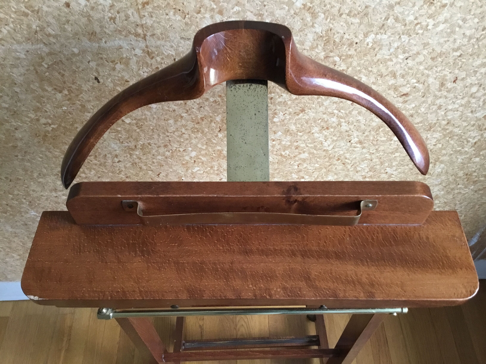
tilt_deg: -54.0
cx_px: 243
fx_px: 435
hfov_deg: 58.4
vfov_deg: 45.4
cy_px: 182
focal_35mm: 31
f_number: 2.4
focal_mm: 3.3
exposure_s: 1/30
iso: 125
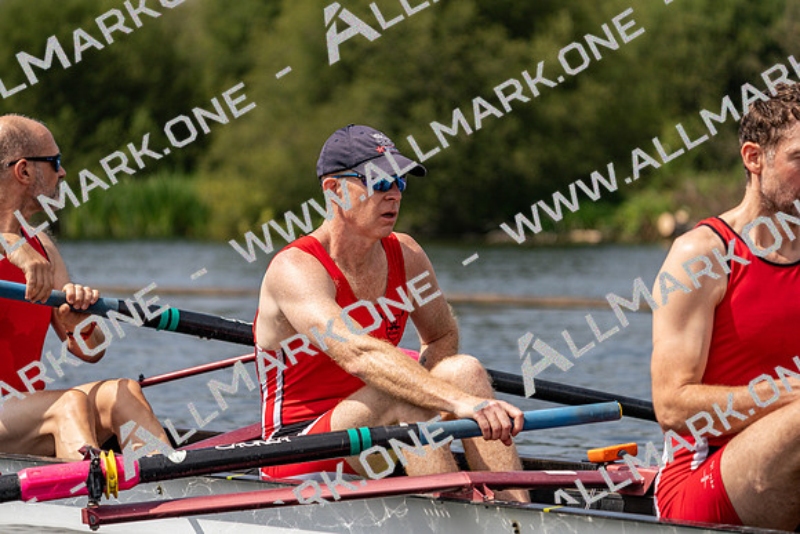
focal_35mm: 200
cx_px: 400
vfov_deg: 6.9
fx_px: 4445
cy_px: 267
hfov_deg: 10.3
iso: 200
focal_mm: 200
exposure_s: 1/1600
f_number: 5.6
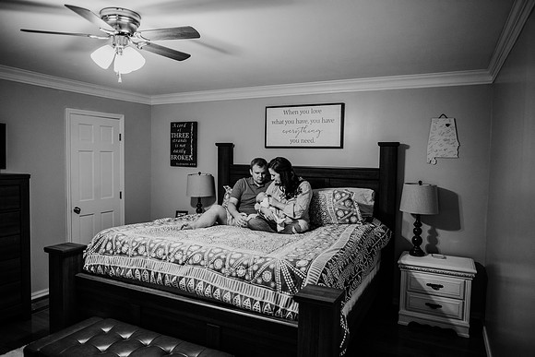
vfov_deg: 53.2
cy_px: 178
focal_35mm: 24
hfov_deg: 73.7
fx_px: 357
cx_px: 268
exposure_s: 1/160
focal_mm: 24
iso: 800
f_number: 2.2
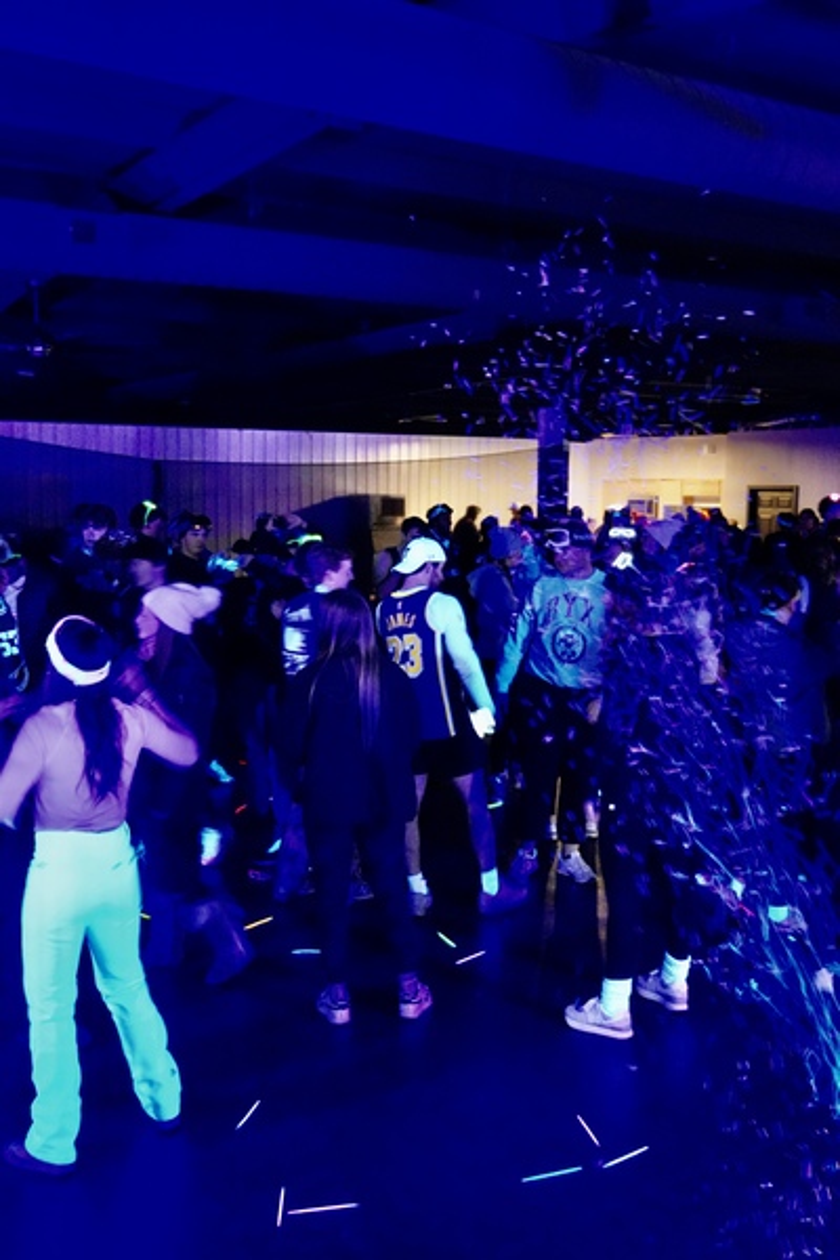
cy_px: 630
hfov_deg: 34.2
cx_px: 420
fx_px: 1365
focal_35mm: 39
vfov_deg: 49.6
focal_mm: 26
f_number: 4
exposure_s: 1/10
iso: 6400
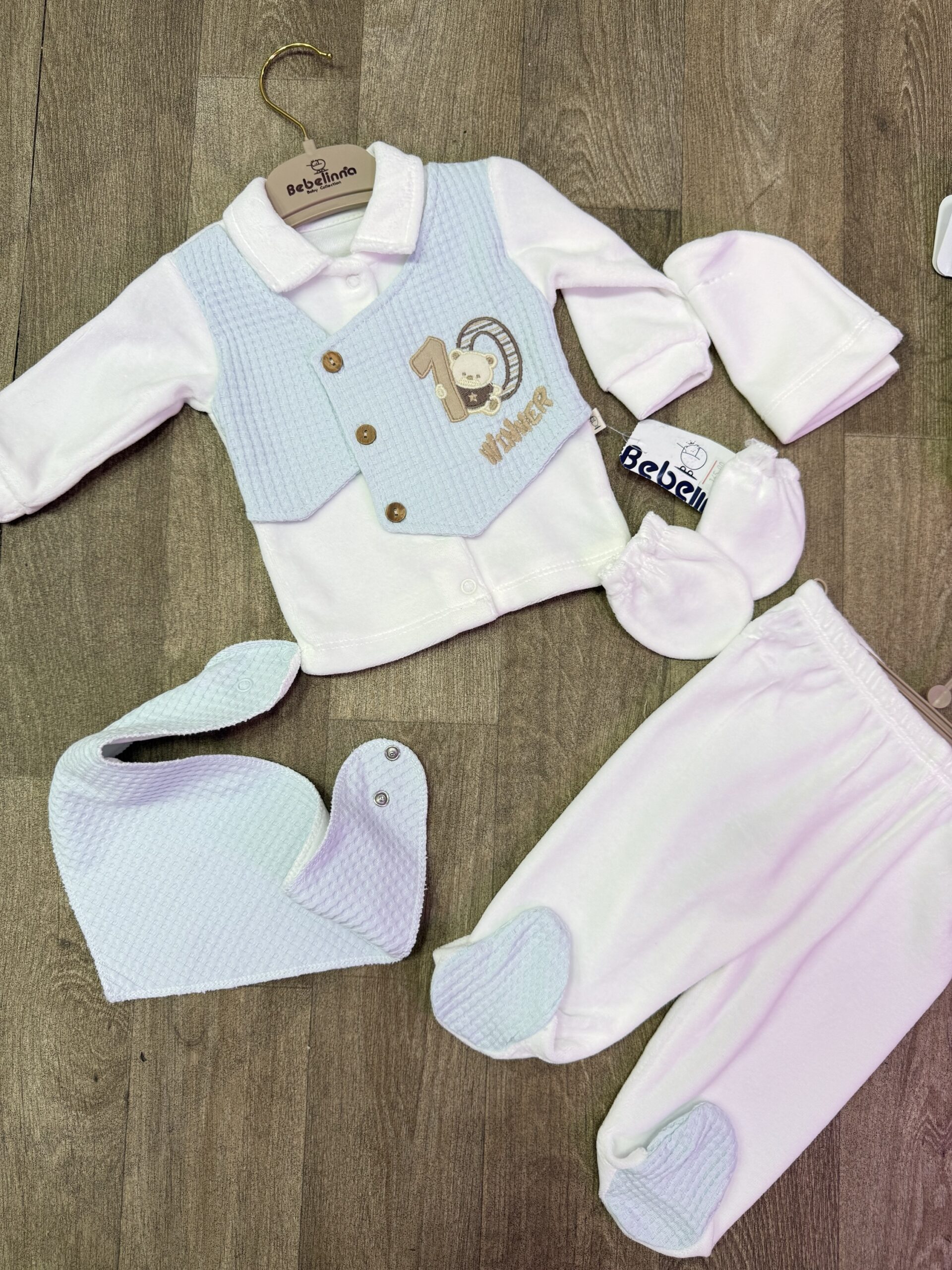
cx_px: 476
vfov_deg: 71.6
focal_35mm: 24
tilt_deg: -84.8
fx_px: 880
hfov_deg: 56.8
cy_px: 635
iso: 64
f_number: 1.78
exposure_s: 1/100
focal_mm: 6.76
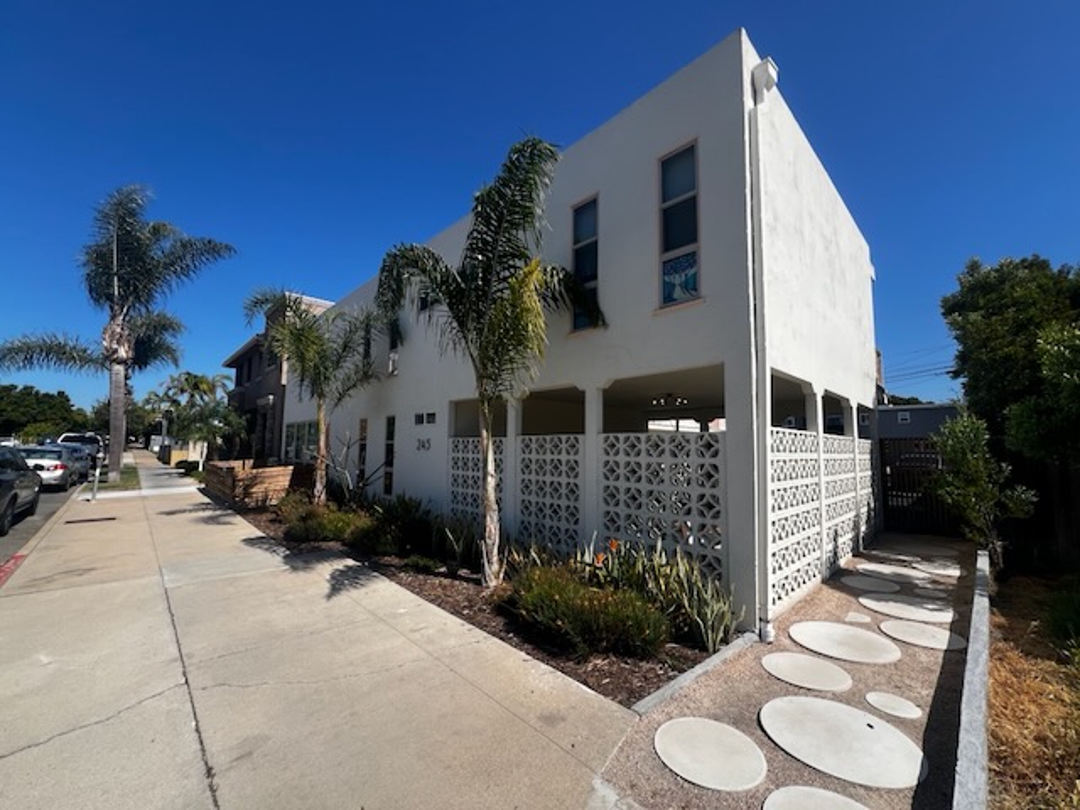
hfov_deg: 106.2
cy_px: 405
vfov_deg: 89.9
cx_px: 540
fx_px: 406
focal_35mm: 13
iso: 32
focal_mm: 1.57
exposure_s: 1/1143
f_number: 1.8
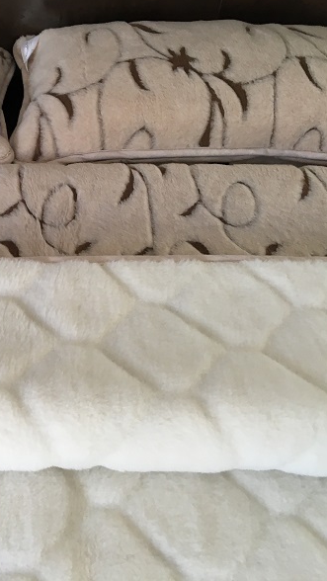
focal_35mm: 43
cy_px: 286
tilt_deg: -45.5
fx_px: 662
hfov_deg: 26.3
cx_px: 1
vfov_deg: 47.3
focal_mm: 4.15
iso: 80
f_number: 2.2
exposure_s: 1/33
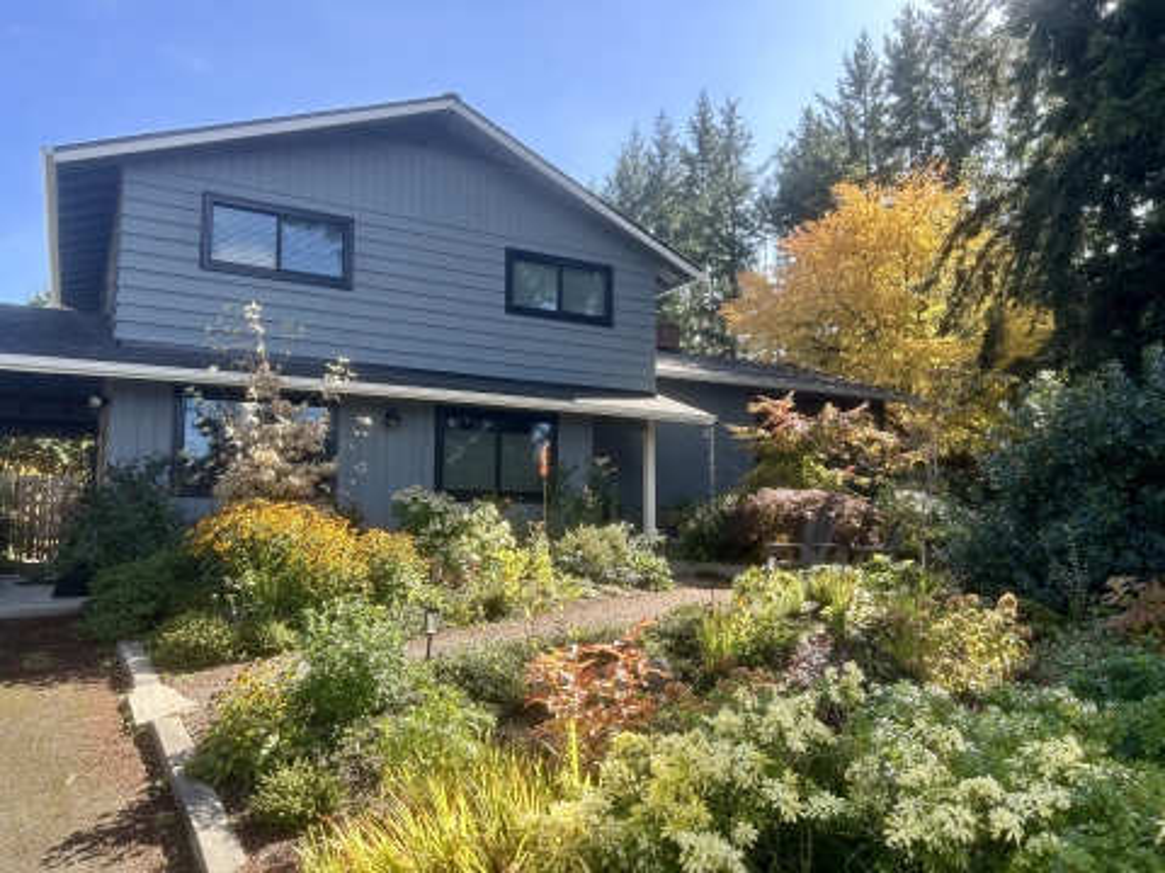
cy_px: 436
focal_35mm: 26
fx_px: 875
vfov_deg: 53.1
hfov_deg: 67.3
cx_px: 582
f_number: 1.5
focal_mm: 5.7
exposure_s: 1/775
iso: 50
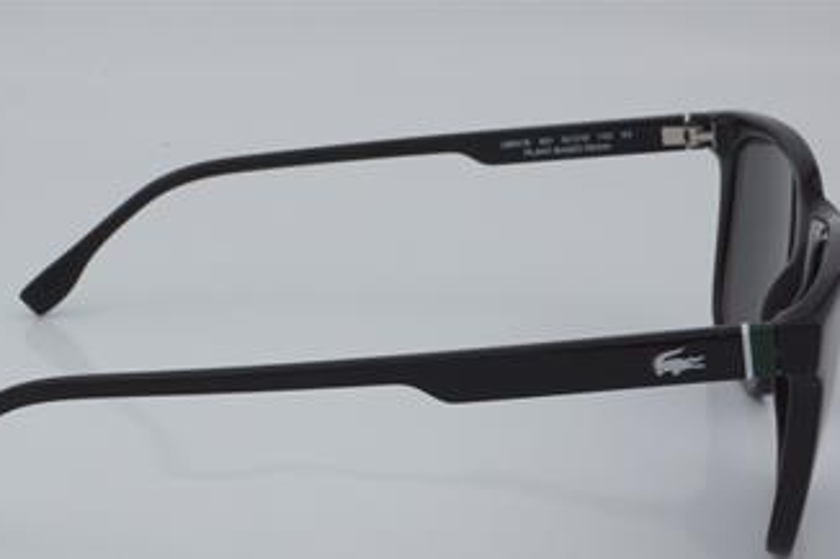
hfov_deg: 22.1
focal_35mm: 92
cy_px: 337
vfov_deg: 14.8
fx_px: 2145
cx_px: 356
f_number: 32
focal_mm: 50
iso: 100
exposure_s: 1/4
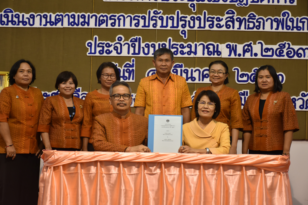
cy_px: 102
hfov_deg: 26.0
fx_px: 667
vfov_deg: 17.5
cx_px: 154
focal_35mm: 78
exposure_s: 1/60
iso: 720
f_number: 4.8
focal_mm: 52
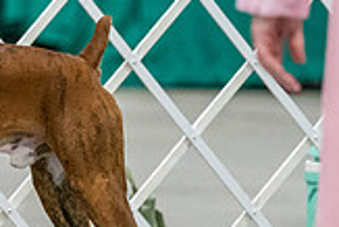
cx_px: -176
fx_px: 7794
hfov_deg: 2.5
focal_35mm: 827
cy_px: -25
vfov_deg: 1.7
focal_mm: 200
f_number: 3.5
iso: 6400
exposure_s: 1/250
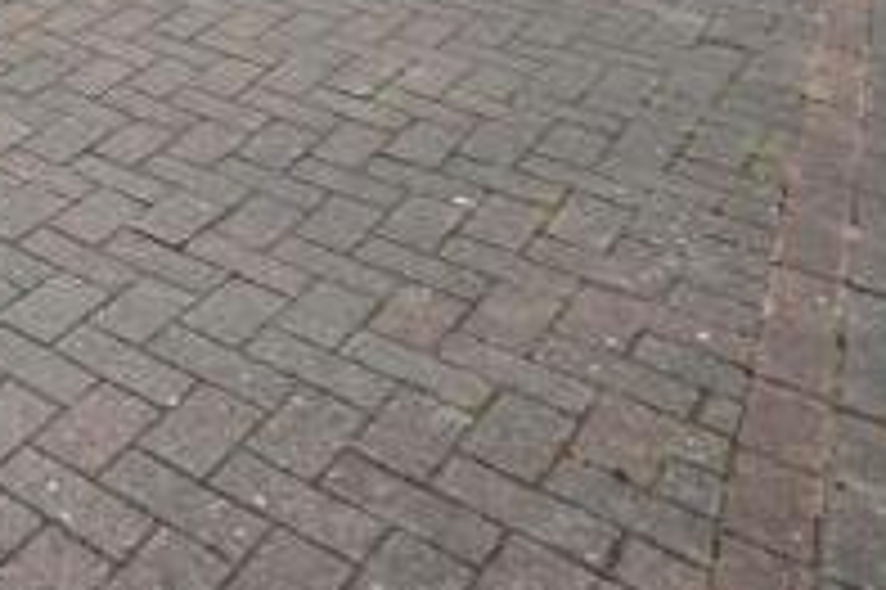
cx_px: -243
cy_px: -232
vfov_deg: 23.1
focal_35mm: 50
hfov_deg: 31.4
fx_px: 1229
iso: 100
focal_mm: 10
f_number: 8
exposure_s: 1/250
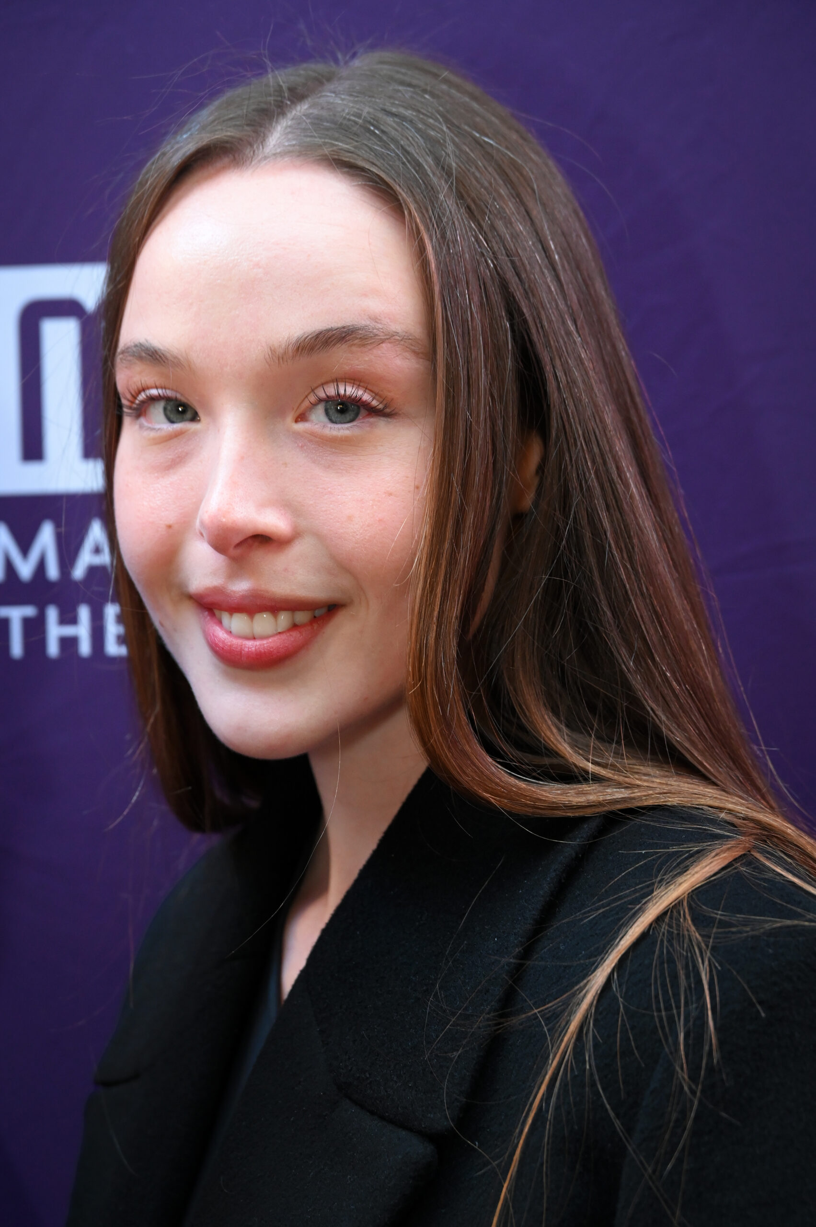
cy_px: 614
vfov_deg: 23.7
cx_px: 408
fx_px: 2928
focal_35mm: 86
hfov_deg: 15.9
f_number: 6.3
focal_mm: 86
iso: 2500
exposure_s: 1/100
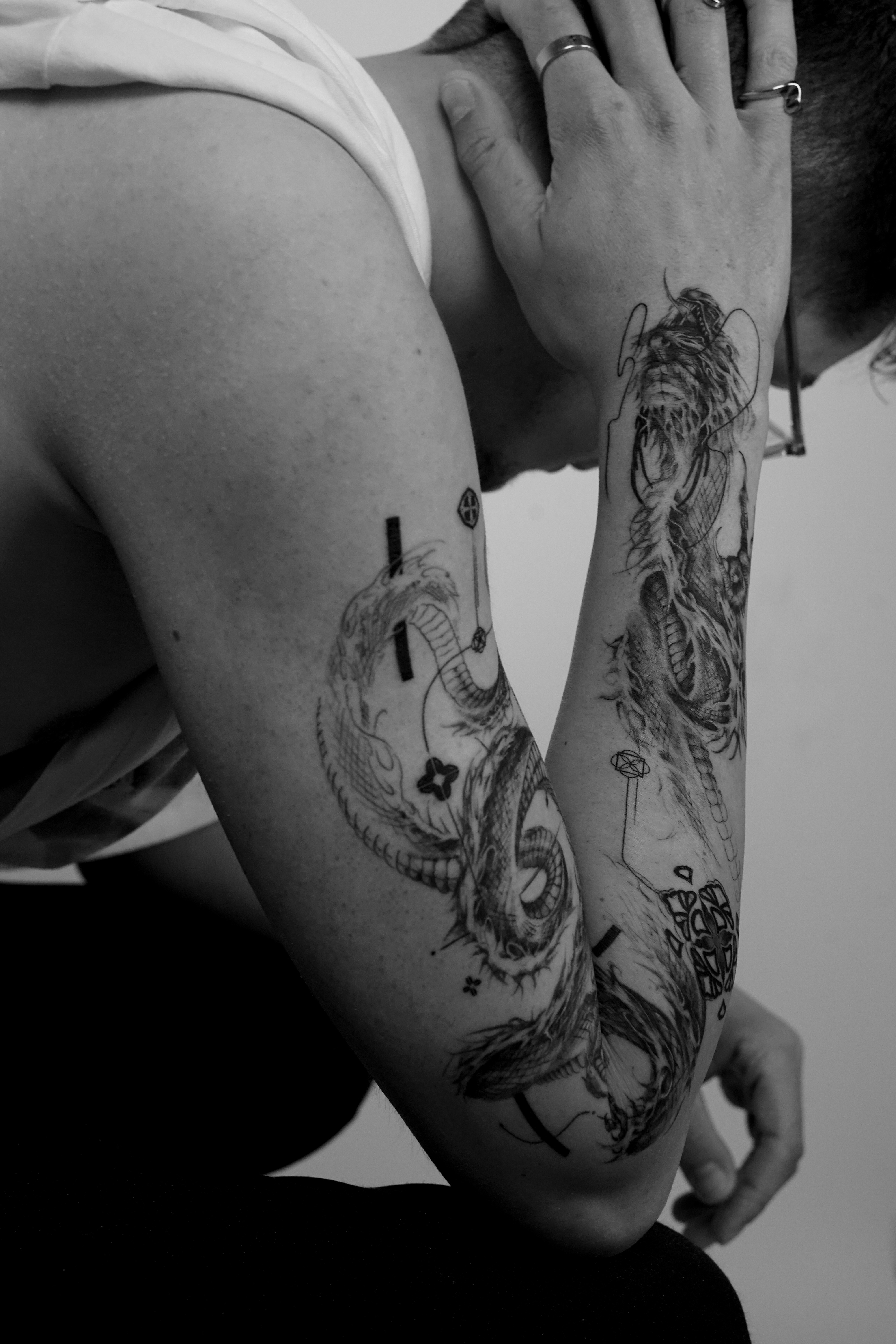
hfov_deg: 27.0
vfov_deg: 39.6
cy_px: 672
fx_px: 1867
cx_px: 448
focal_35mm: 50
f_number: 6.3
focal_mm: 50
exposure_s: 1/50
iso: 3200
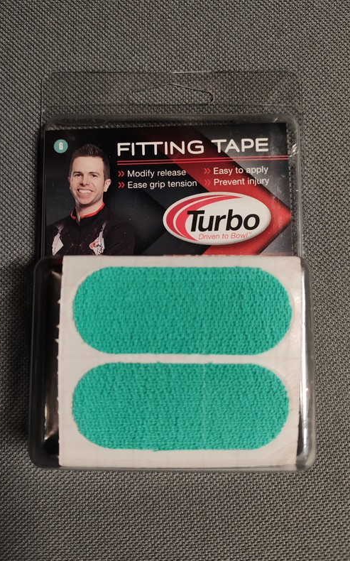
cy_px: 283
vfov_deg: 64.7
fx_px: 443
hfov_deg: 43.1
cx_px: 158
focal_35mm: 29
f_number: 1.9
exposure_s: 1/50
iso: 2500
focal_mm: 6.12
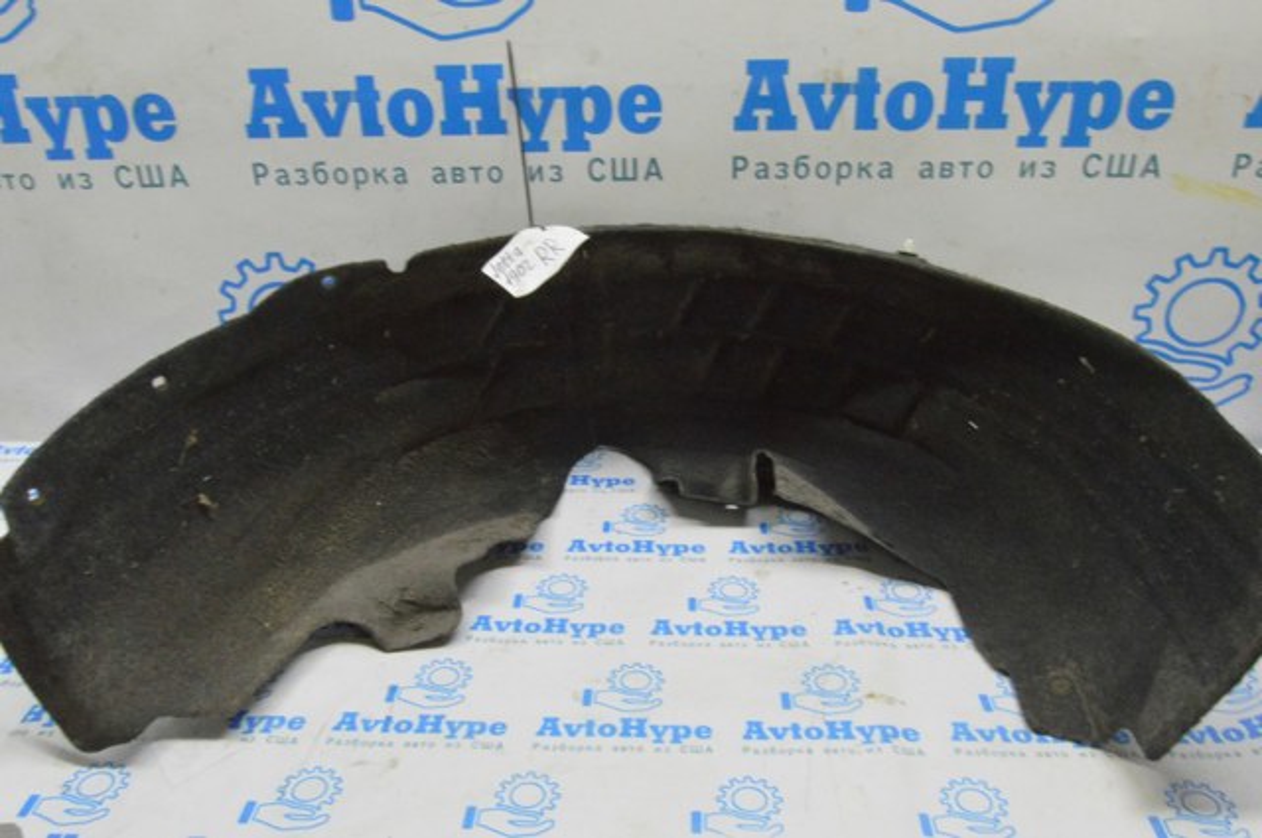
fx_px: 1050
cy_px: 419
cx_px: 631
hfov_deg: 62.0
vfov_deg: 43.5
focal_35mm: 30
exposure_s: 1/20
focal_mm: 20
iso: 6400
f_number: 20
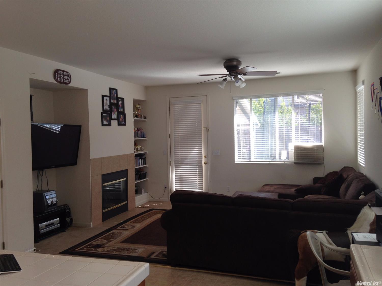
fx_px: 364
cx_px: 191
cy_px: 143
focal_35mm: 33
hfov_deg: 55.4
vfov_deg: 42.9
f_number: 2.4
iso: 50
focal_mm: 4.12
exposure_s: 1/123
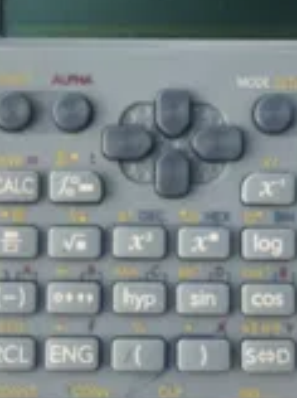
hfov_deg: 22.2
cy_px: 212
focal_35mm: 66
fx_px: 757
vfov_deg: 29.4
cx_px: 174
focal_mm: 5.1
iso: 50
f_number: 1.6
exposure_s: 1/122
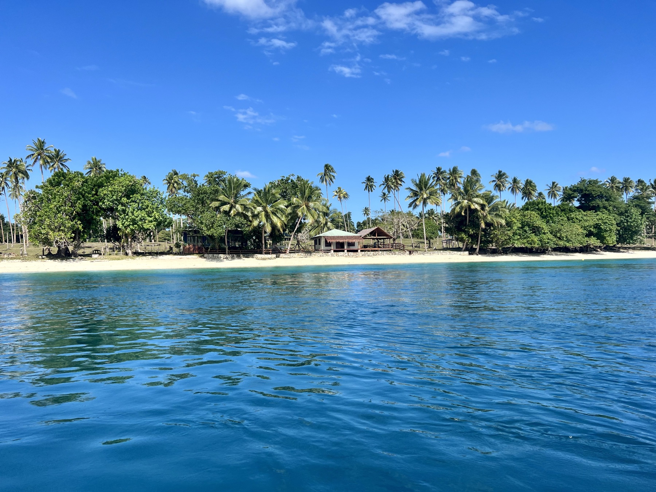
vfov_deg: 53.1
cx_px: 328
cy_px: 246
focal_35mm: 26
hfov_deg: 67.3
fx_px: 493
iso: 50
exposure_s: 1/4115
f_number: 1.5
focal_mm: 5.7
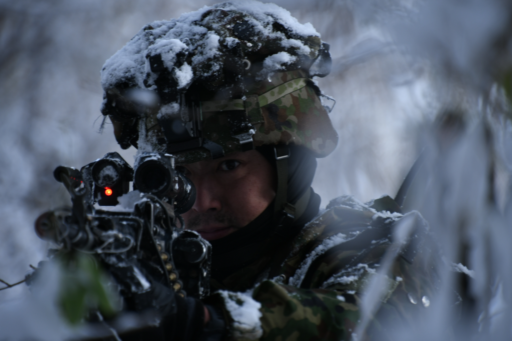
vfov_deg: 3.1
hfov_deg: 4.6
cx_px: 256
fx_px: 6399
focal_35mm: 450
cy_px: 170
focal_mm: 300
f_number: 6.3
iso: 200
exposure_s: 1/125
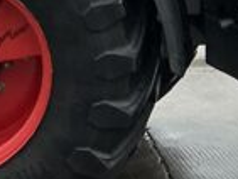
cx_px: 464
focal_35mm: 203
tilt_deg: +1.3
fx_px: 1397
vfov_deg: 7.0
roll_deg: -2.5
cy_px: -193
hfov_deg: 9.2
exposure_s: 1/400
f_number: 1.8
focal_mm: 3
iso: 25
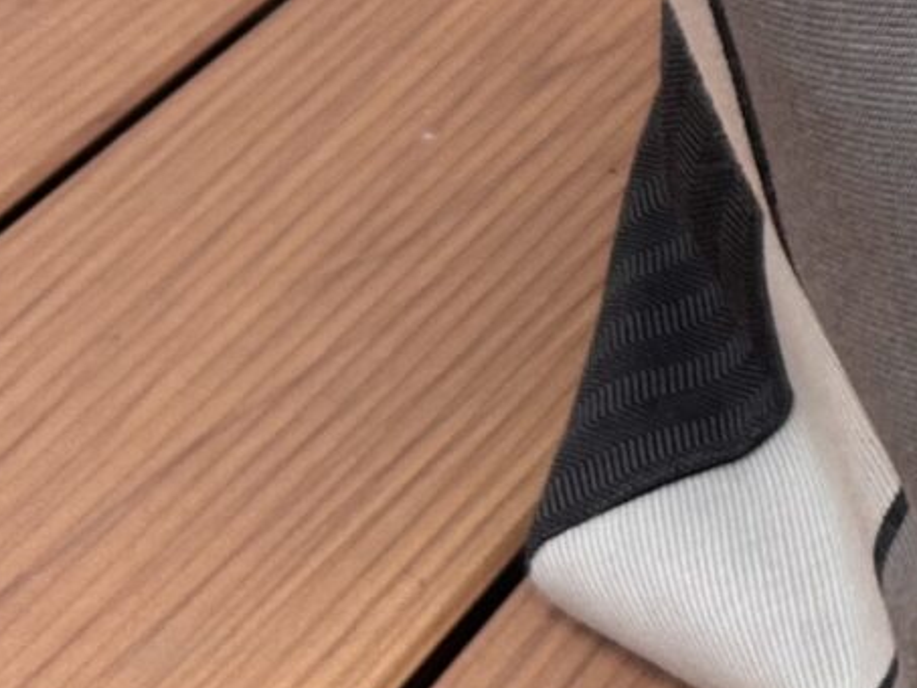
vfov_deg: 9.9
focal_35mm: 147
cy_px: -229
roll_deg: -3.2
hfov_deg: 11.9
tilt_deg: -24.3
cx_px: 1879
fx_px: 3895
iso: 50
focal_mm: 5.7
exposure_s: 1/1048
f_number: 1.5
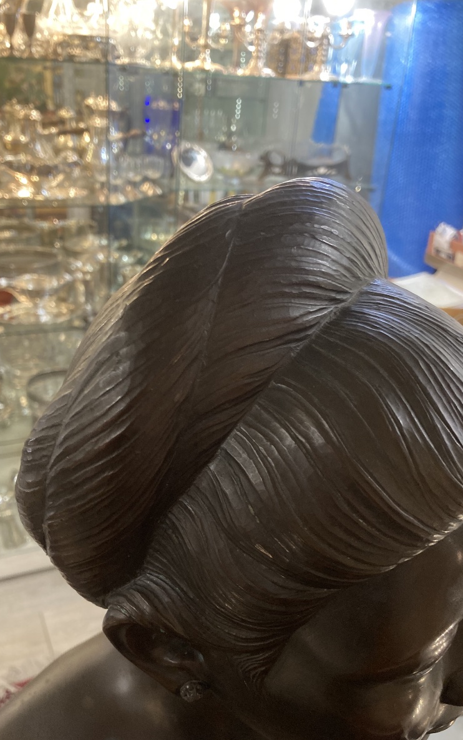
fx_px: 606
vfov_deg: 62.9
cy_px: 373
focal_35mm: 30
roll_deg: -3.8
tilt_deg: -25.4
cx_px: 192
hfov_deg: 41.7
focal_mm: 3.99
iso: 250
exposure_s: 1/50
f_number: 1.8
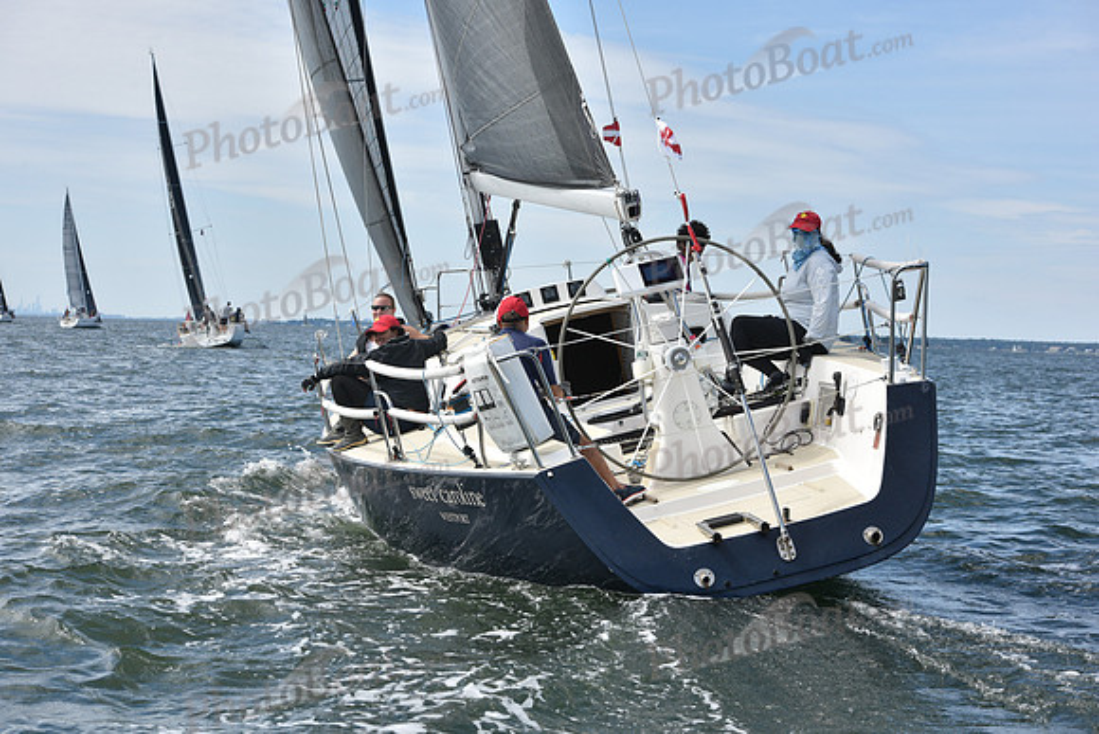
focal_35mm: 70
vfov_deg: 19.5
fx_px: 2137
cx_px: 550
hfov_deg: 28.8
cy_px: 367
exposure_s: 1/1000
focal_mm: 70
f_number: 9
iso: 320
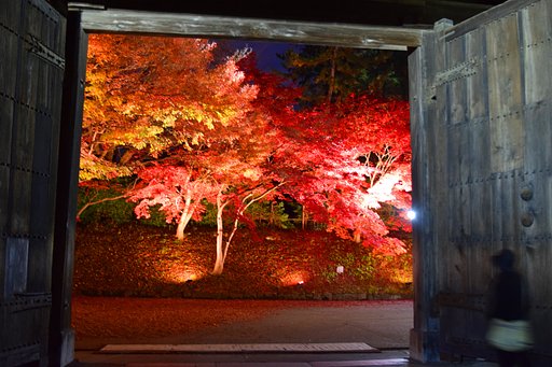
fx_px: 575
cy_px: 184
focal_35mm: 38
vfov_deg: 35.5
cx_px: 276
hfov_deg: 51.3
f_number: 4
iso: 1250
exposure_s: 1/4
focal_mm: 25
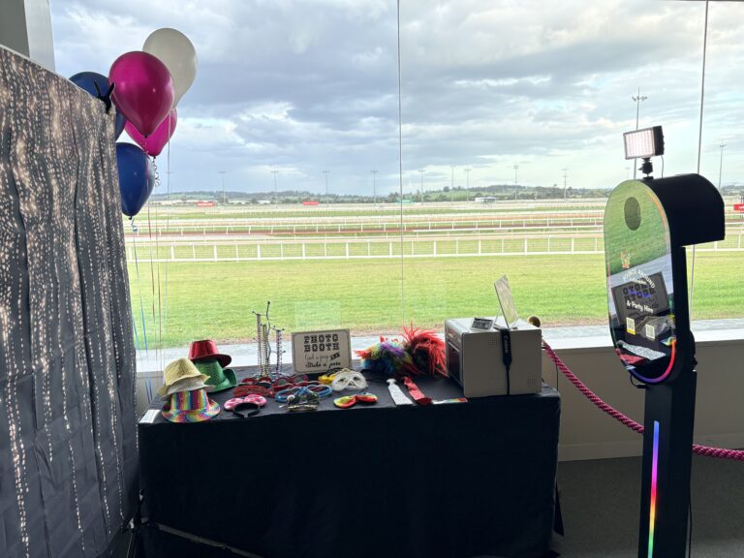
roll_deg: +1.8
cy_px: 279
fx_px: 559
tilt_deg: -7.3
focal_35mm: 26
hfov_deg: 67.3
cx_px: 372
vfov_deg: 53.1
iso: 125
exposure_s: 1/98
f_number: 1.6
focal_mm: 5.96
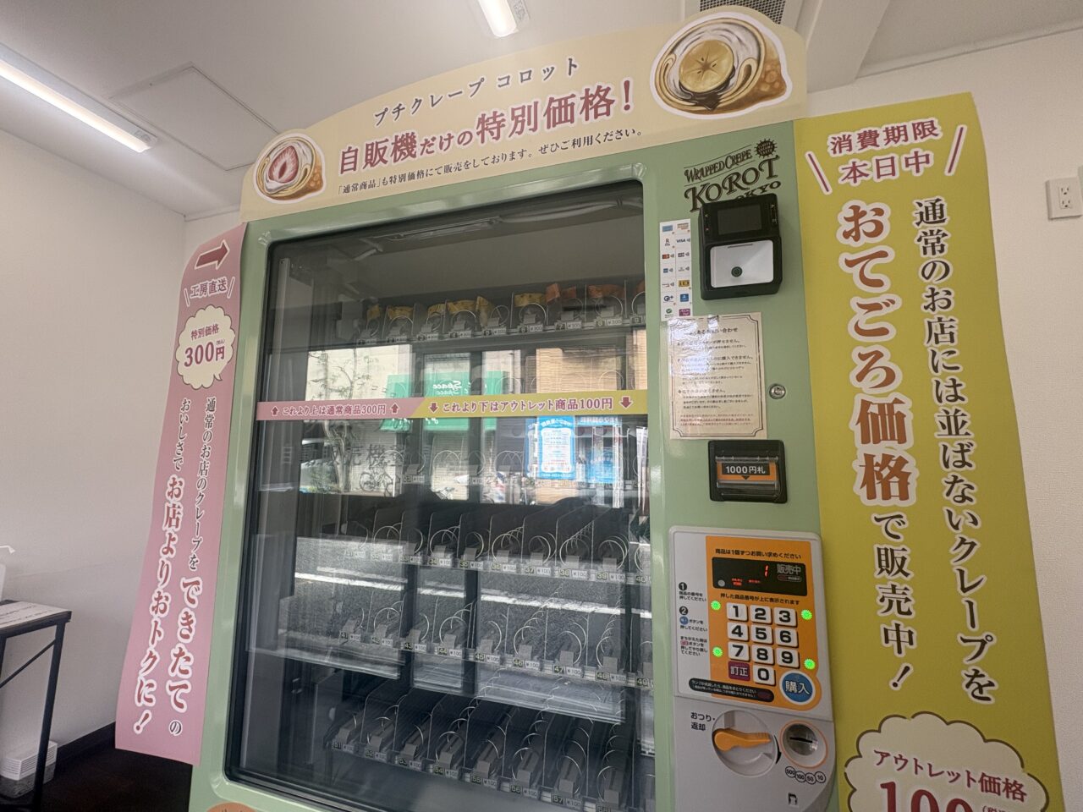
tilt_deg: +7.4
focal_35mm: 14
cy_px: 406
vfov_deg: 85.7
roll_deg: -0.3
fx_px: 438
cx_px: 542
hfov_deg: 102.1
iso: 50
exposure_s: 1/99
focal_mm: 2.22
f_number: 2.2
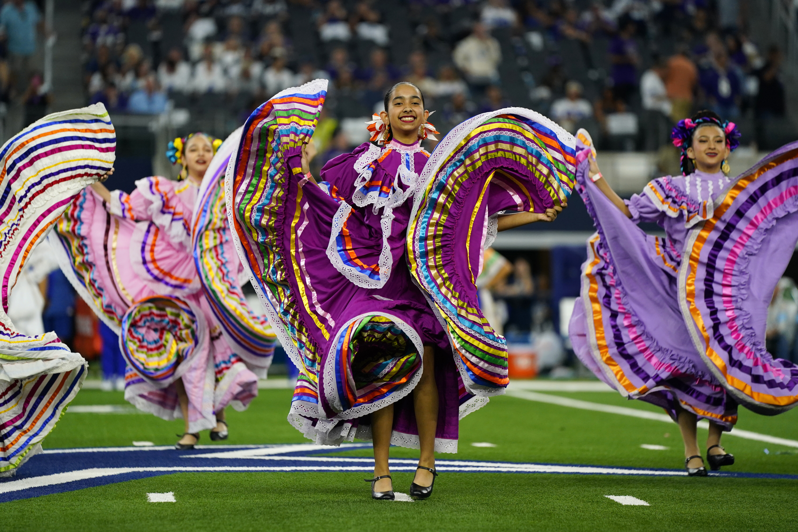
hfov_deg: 10.3
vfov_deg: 6.9
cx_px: 399
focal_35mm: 200
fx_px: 4433
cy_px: 266
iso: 2000
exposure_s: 1/2000
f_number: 2.8
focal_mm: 200
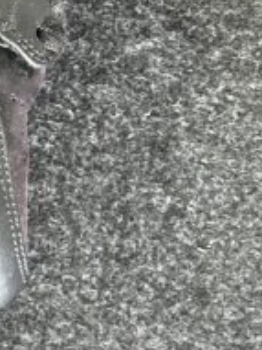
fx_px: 2031
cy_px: -83
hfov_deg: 7.2
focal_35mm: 201
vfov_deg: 9.7
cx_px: -161
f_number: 1.78
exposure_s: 1/25
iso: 400
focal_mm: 6.86
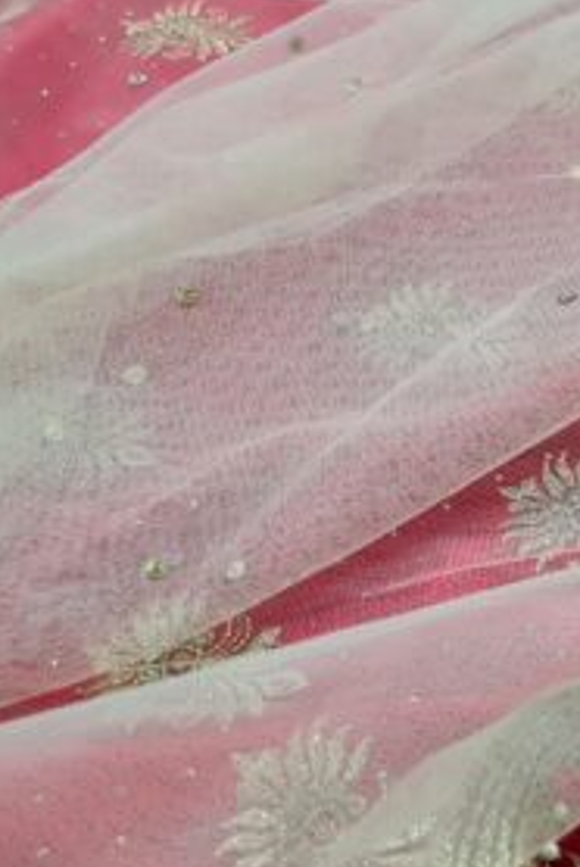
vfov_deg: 29.5
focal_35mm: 68
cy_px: 307
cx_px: 530
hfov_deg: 19.7
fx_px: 1639
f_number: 1.8
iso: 160
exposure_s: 1/120
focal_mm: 5.4
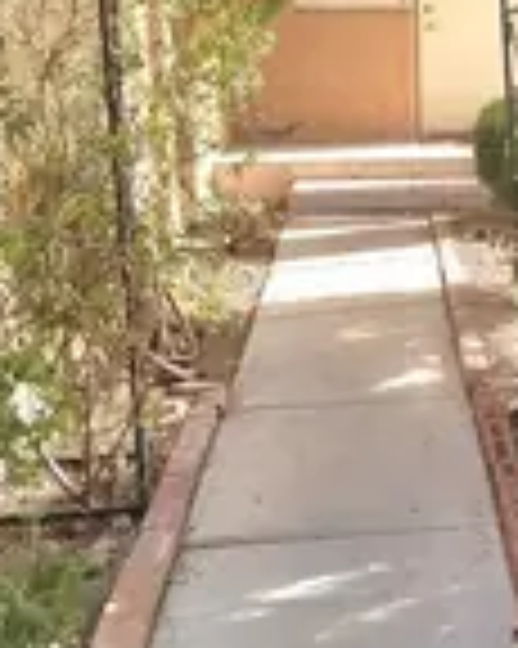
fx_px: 1305
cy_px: 130
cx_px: 423
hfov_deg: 22.1
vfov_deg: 27.4
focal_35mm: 68
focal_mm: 7
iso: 20
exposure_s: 1/435
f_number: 1.8
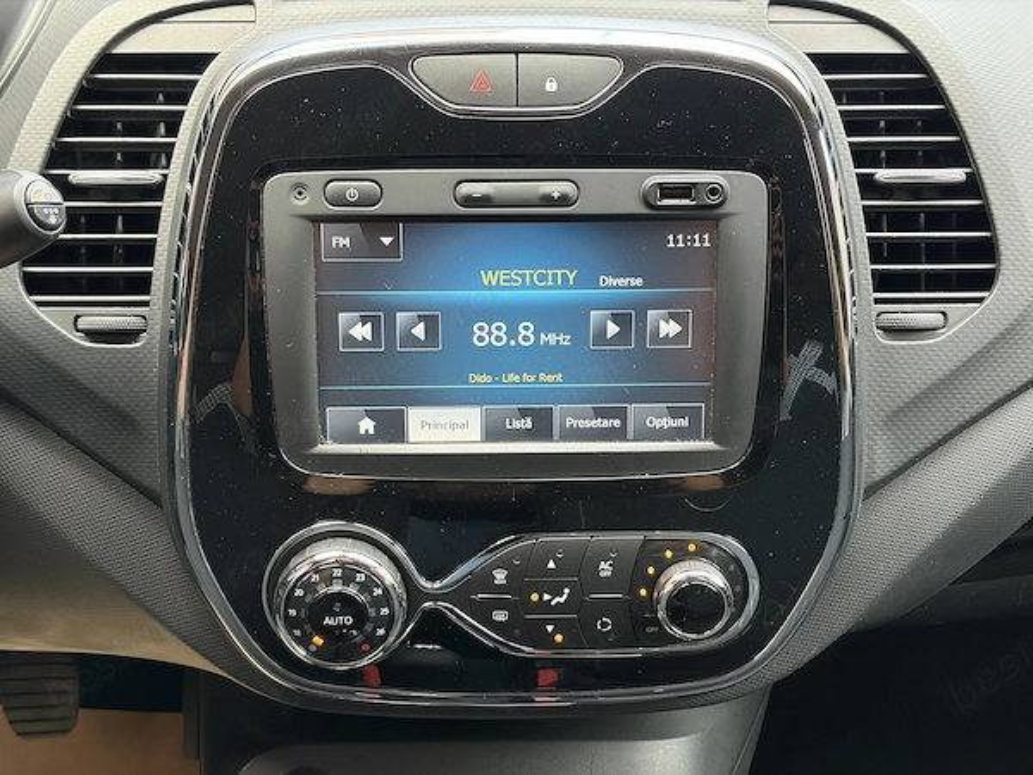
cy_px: 388
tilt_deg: -34.2
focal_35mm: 52
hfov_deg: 36.8
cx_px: 516
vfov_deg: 28.0
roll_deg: -0.8
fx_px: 1552
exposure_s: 1/60
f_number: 1.6
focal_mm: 5.96
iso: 160
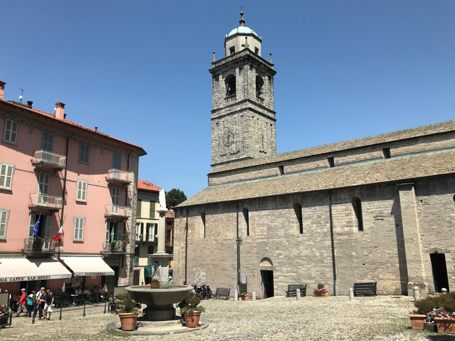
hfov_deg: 63.4
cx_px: 228
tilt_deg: +12.2
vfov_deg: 49.7
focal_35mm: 28
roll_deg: +1.9
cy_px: 170
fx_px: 368
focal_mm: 3.99
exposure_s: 1/2398
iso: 20
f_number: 1.8
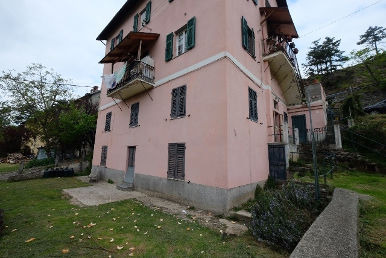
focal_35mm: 15
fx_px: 161
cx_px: 193
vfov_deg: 77.4
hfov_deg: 100.4
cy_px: 129
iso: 400
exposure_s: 1/420
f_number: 7.1
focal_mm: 10
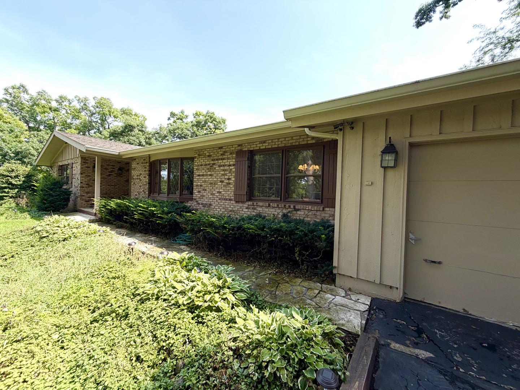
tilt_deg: -0.9
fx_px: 210
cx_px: 260
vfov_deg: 85.7
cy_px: 195
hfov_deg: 102.1
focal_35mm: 14
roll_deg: -2.0
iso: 40
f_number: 2.2
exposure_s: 1/631
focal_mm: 2.22
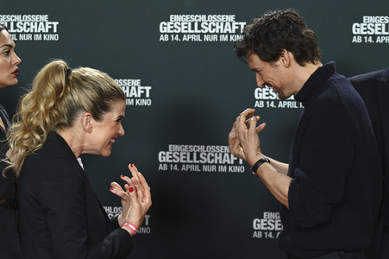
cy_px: 130
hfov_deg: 25.4
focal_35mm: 80
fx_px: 864
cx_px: 194
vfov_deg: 17.0
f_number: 4.8
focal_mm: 80
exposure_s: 1/250
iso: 1600
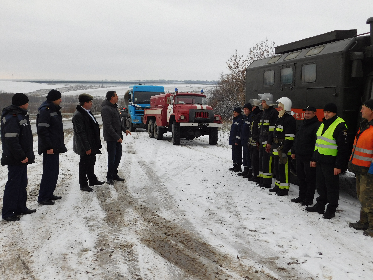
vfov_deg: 39.7
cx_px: 186
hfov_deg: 51.4
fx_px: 388
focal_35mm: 36
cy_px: 140
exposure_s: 1/400
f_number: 3.5
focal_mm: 6.3
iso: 125
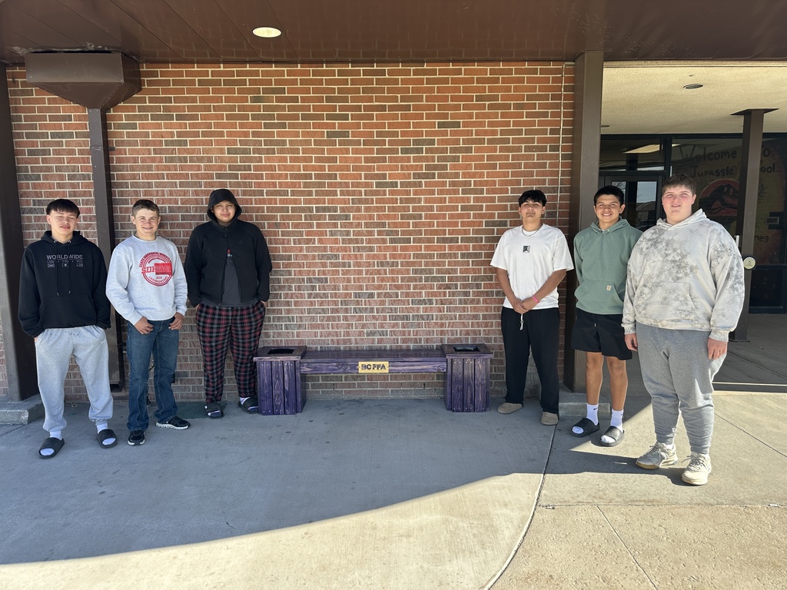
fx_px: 546
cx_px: 394
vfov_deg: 56.8
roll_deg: +0.5
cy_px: 295
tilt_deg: -7.0
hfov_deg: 71.6
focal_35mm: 24
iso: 80
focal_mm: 6.86
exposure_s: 1/791
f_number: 1.78
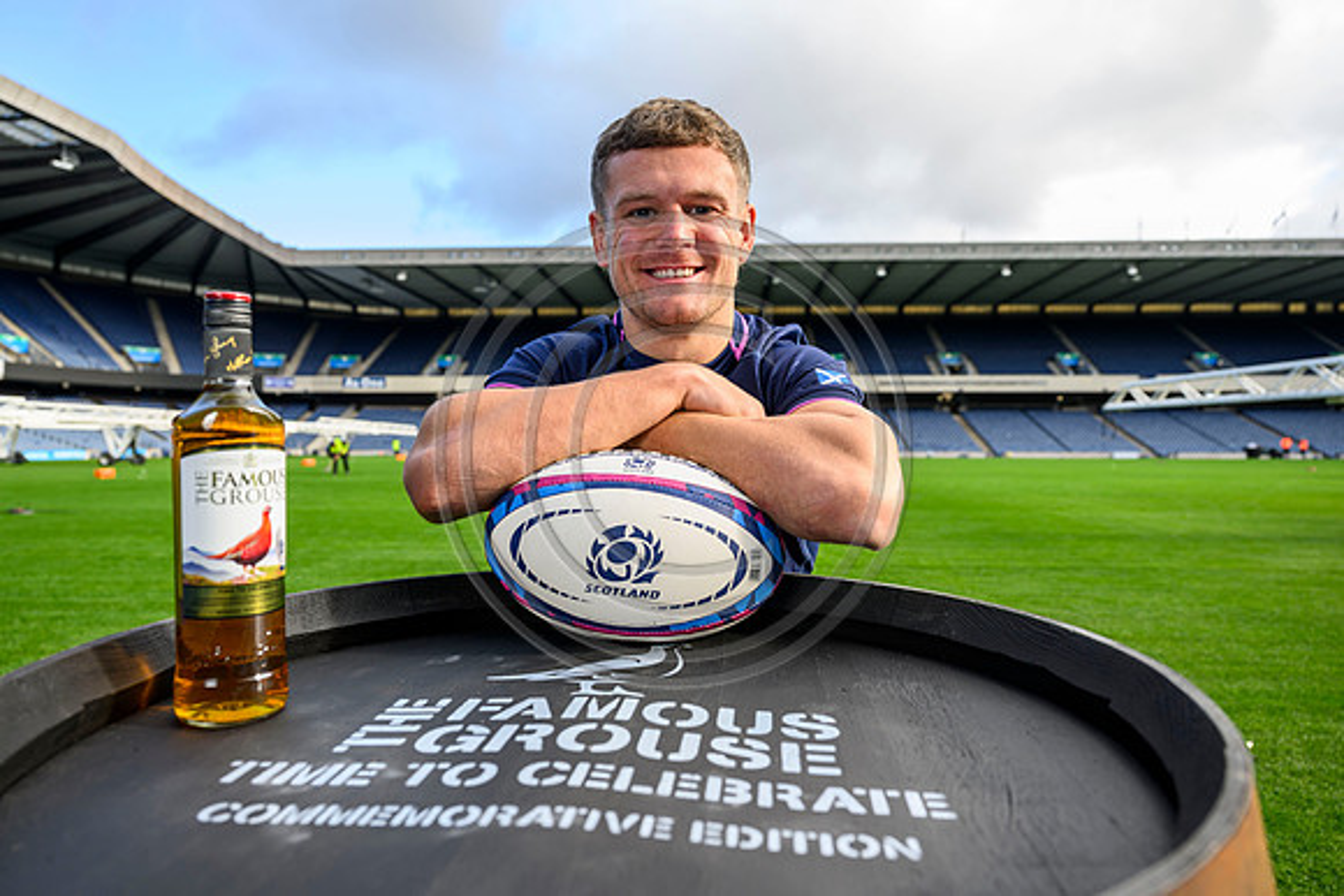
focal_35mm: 24
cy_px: 448
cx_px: 672
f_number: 4
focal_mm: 24
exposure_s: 1/200
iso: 160
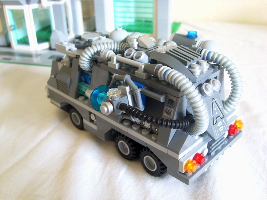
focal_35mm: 35
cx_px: 134
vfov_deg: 40.7
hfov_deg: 52.6
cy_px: 100
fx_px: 270
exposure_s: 1/2
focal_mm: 5.8
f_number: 2.8
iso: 50
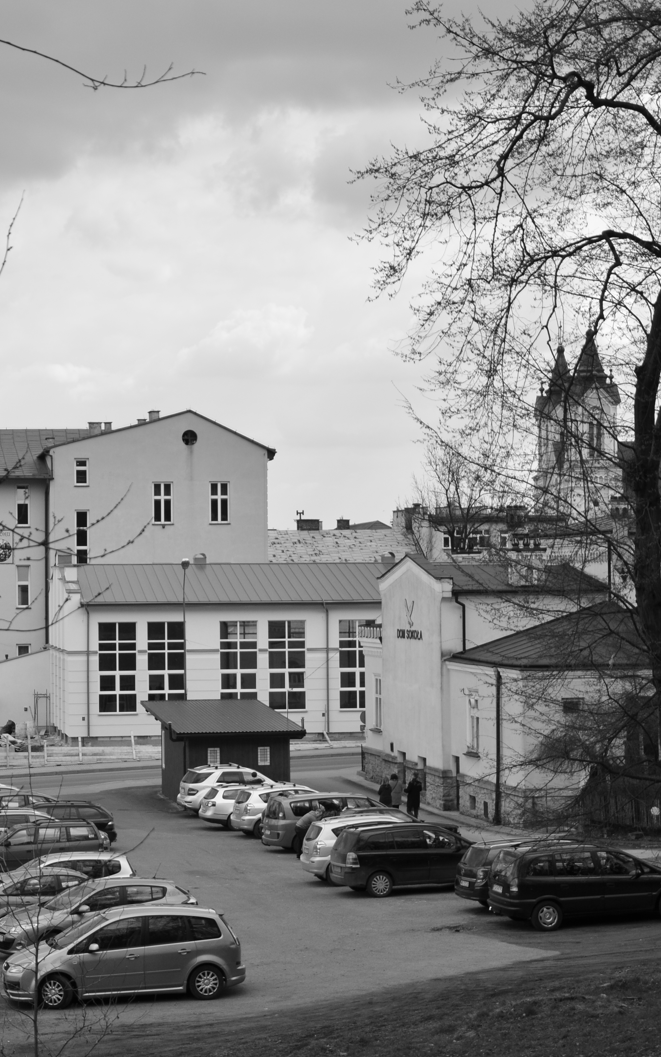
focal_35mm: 74
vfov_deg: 27.8
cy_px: 527
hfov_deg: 17.5
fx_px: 2133
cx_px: 175
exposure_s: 1/1250
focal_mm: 32
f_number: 4.2
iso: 200
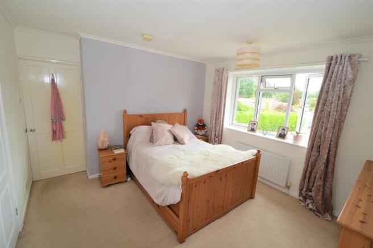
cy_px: 124
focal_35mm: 15
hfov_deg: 100.4
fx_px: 155
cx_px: 186
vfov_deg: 77.2
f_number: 5.6
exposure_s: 1/125
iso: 400
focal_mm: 10
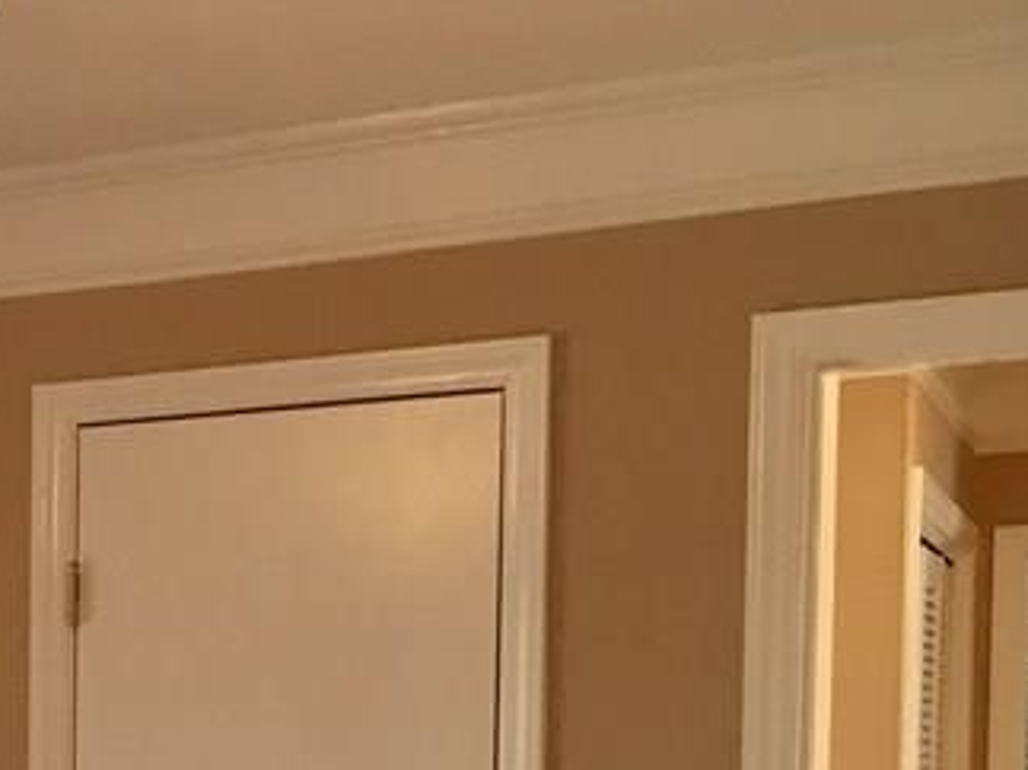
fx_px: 2731
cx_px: -477
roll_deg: -0.2
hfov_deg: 18.9
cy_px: 983
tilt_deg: -4.7
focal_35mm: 92
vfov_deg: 15.3
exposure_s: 1/30
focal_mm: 4.15
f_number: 2.2
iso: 50
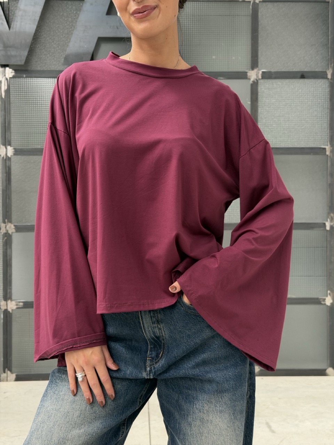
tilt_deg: -1.2
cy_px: 222
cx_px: 167
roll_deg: +0.3
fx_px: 618
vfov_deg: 39.7
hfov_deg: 30.3
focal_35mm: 48
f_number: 1.78
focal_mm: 6.76
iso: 250
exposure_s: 1/52
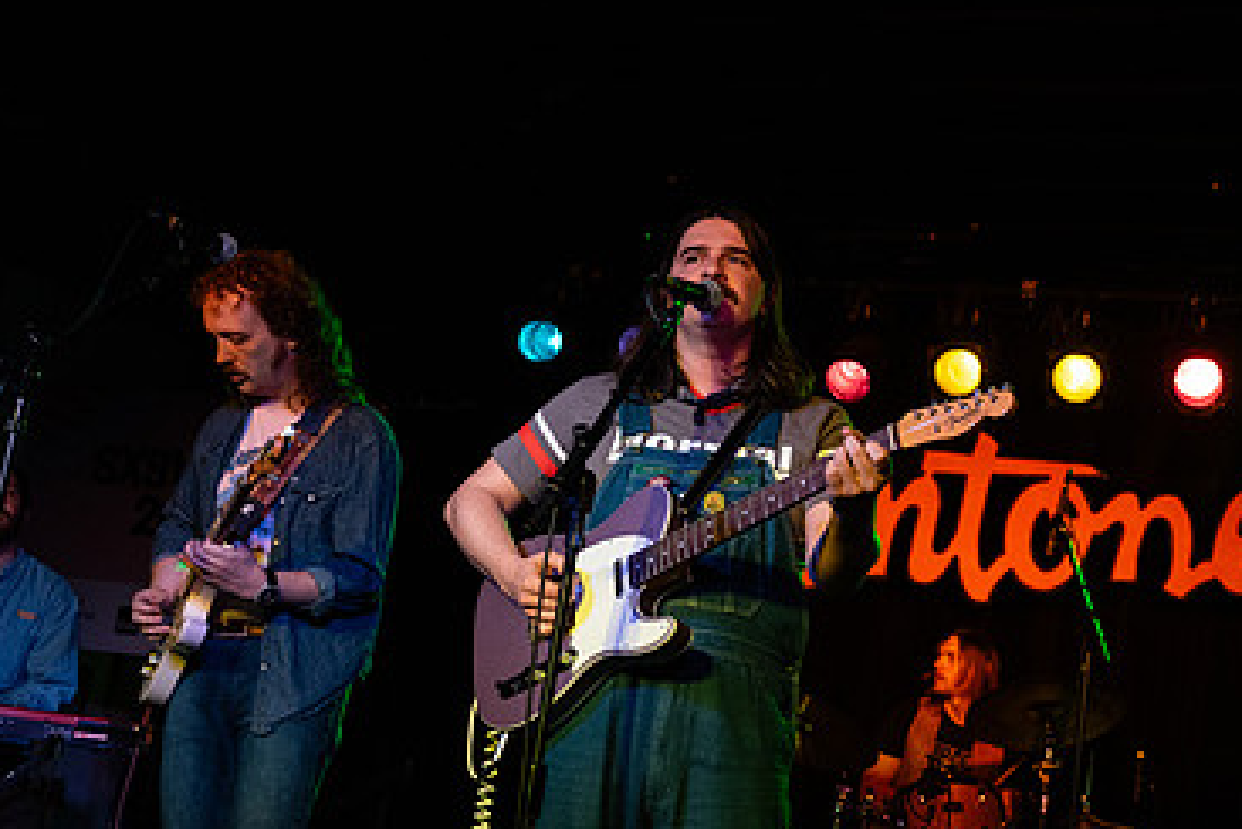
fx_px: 1691
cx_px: 809
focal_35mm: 49
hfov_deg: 39.9
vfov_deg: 27.5
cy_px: 499
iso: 2000
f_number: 3.2
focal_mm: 31
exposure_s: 1/125
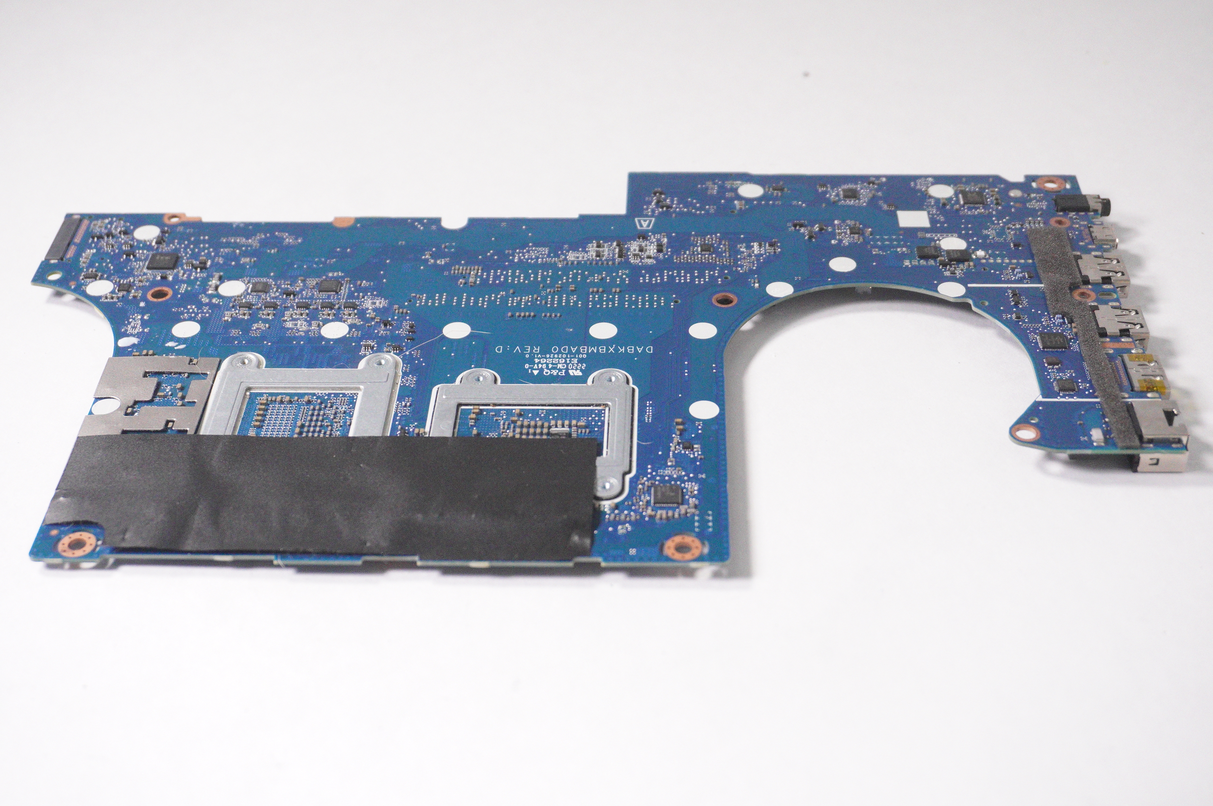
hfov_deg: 40.0
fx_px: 1666
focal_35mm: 50
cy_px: 403
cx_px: 606
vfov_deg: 27.2
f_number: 5.6
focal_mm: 33
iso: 5000
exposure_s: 1/1600
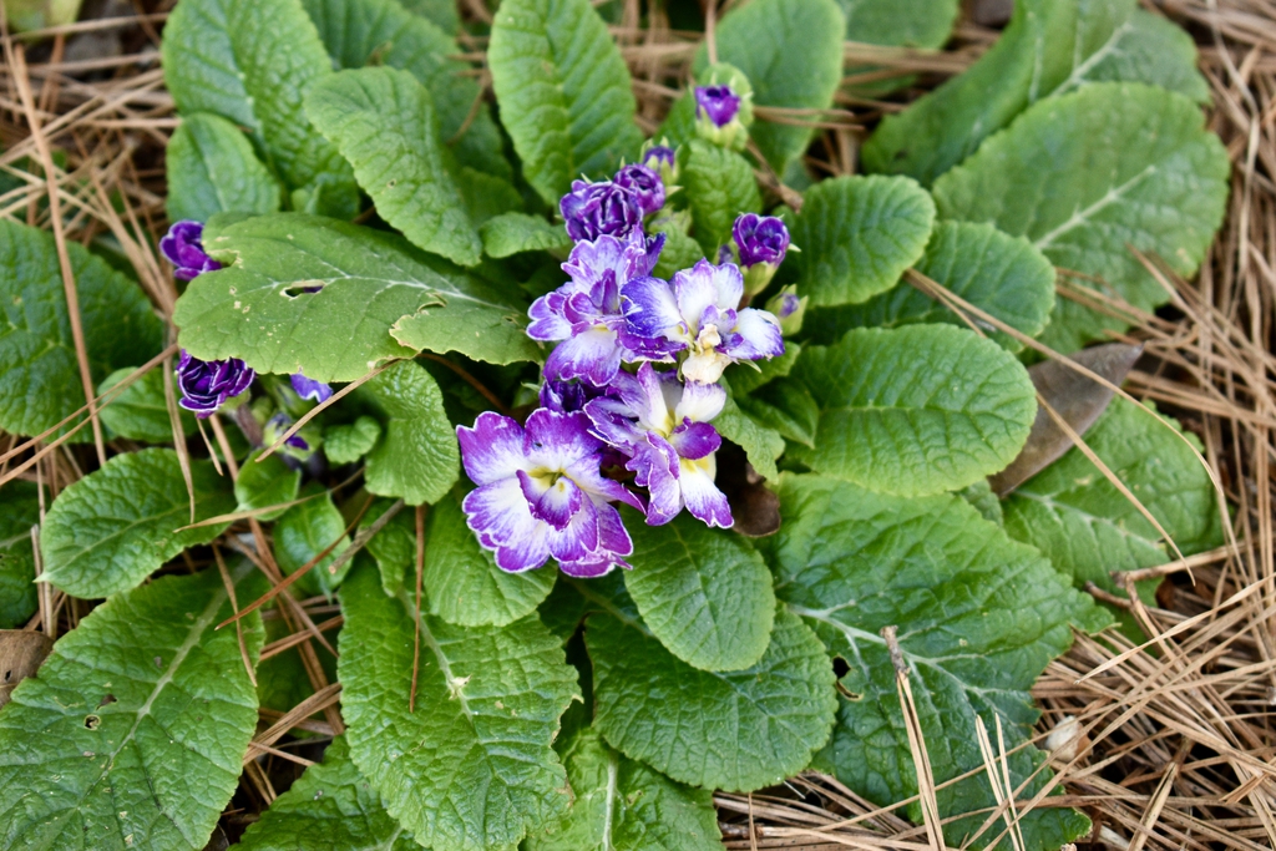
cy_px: 426
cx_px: 638
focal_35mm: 82
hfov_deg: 24.6
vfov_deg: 16.6
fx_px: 2924
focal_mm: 55
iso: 720
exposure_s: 1/60
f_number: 5.6
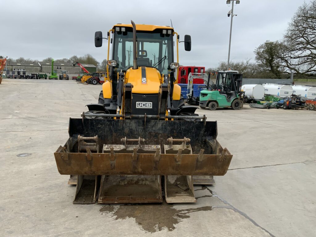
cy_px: 118
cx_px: 158
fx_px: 265
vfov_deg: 48.2
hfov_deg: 61.7
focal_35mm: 29
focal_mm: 3
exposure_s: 1/883
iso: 16
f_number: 1.8
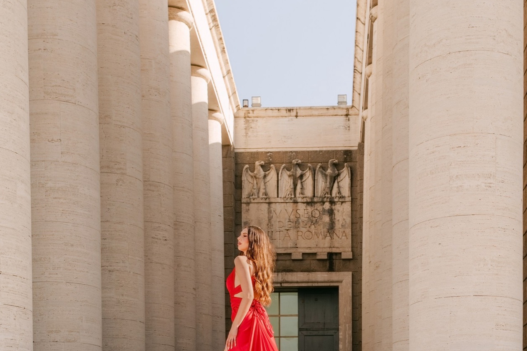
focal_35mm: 53
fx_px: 776
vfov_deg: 25.0
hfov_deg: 37.5
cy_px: 296
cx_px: 263
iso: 200
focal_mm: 35
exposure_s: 1/1250
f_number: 4.5
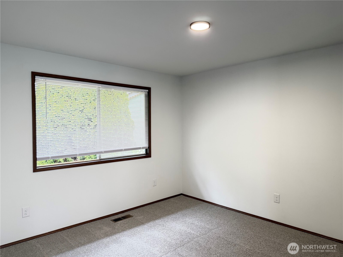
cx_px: 172
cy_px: 128
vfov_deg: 56.8
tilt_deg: -1.8
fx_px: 238
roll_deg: +0.0
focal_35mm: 24
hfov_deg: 71.6
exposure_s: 1/60
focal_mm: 6.76
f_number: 1.78
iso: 400
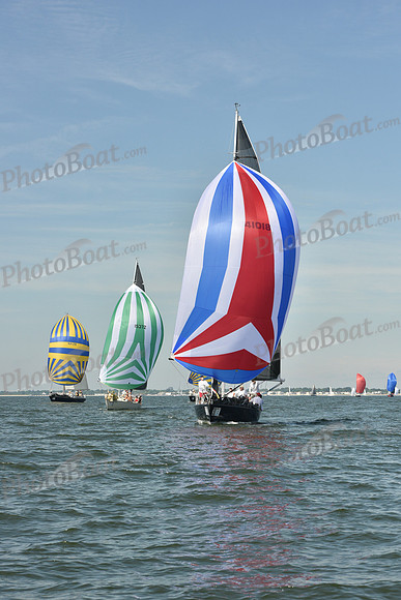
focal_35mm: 82
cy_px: 300
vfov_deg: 24.8
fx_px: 1369
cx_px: 200
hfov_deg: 16.7
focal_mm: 82
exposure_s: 1/1000
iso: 320
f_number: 10
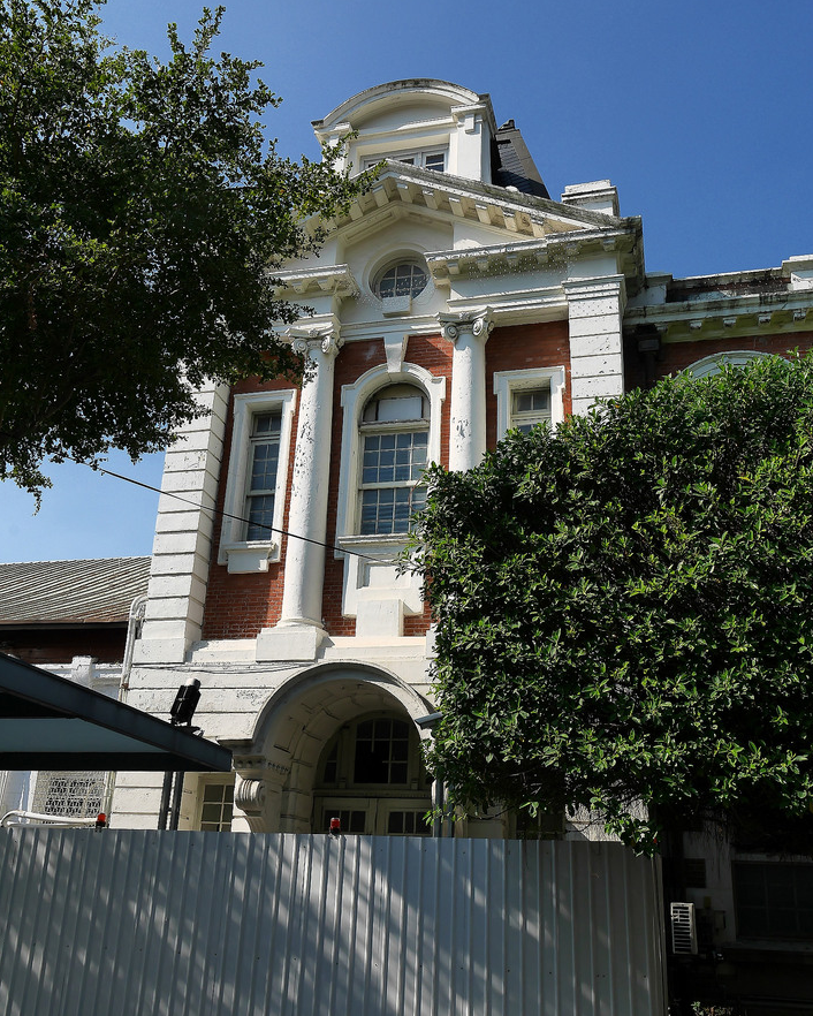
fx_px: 1022
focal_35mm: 34
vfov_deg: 52.8
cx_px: 401
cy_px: 511
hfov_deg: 43.4
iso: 125
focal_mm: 16
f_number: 7.1
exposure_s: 1/640
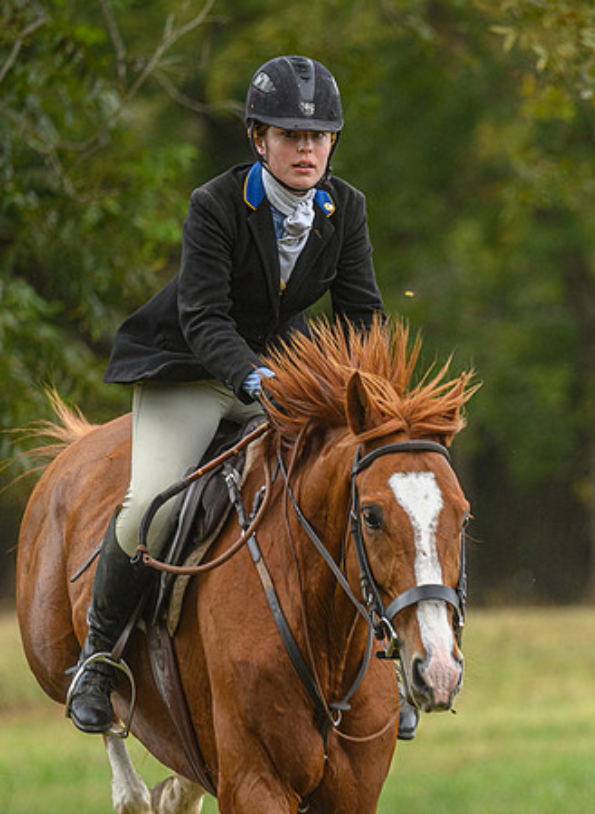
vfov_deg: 5.5
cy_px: 453
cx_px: 577
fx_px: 8546
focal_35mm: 367
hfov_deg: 4.0
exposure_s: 1/640
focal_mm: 190
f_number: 3.5
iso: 800
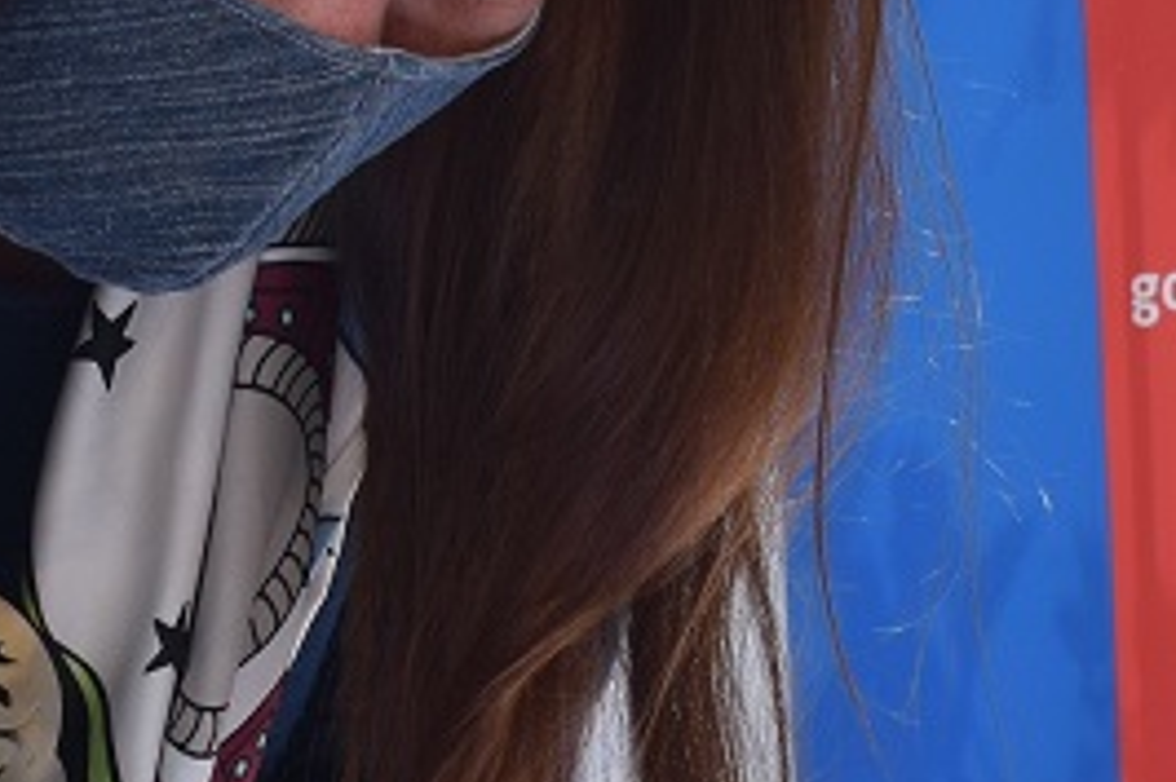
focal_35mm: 203
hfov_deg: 10.1
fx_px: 6627
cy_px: 459
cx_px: 371
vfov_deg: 6.8
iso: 200
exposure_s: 1/320
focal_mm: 30
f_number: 9
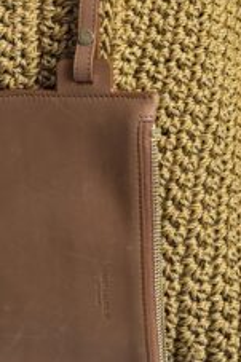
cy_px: -56
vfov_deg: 21.7
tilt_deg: -18.5
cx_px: 298
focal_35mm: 88
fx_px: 885
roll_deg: +1.5
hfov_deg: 14.9
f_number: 1.78
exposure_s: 1/120
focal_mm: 6.76
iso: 160
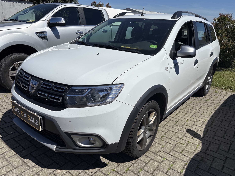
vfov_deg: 51.4
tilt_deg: -18.8
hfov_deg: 65.3
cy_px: 89
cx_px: 113
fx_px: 183
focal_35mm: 27
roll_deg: -0.4
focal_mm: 5.96
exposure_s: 1/8333
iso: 50
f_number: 1.6
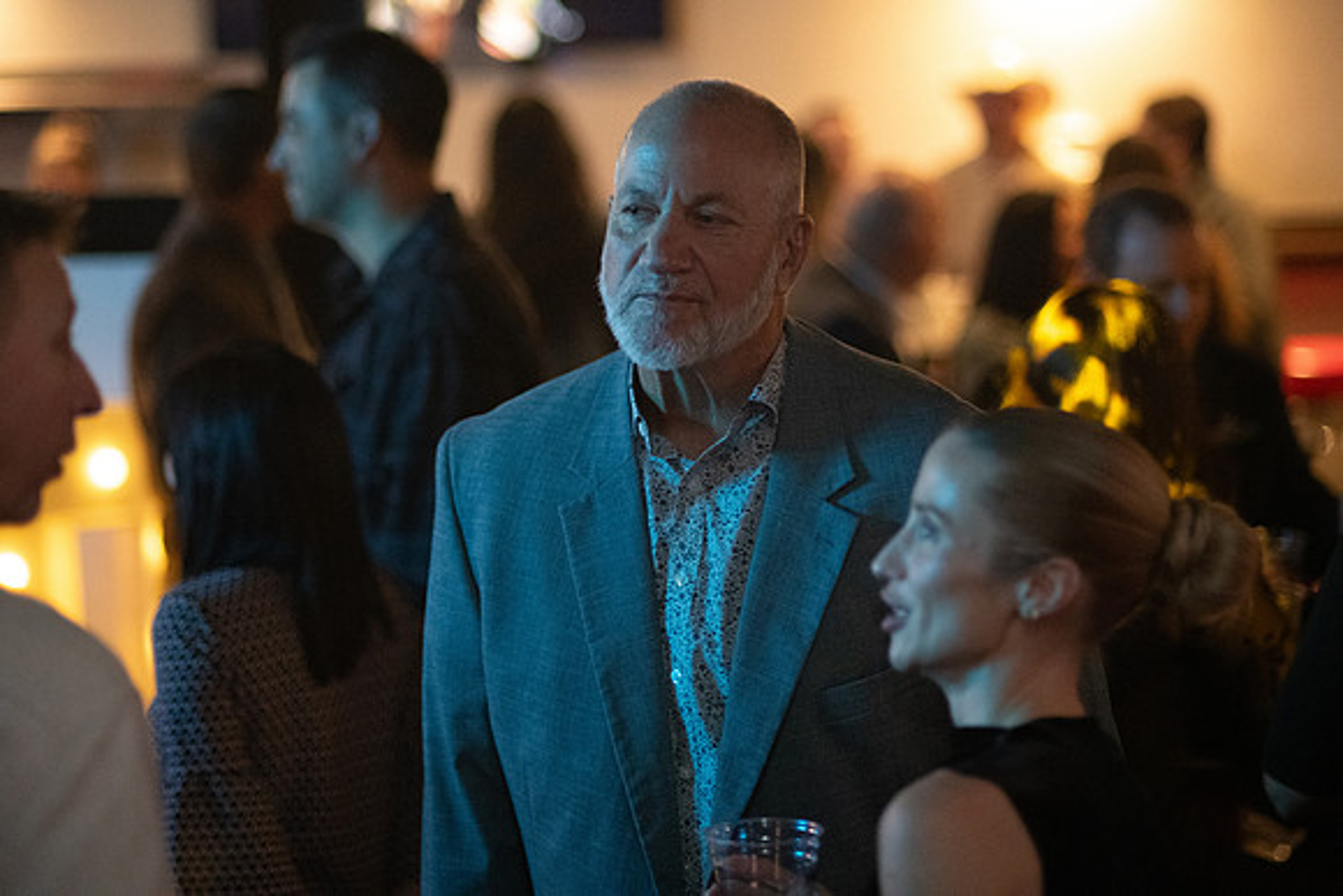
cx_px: 621
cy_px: 378
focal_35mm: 98
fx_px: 3668
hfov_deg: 20.7
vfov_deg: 13.9
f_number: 1.8
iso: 10000
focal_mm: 85
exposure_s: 1/200
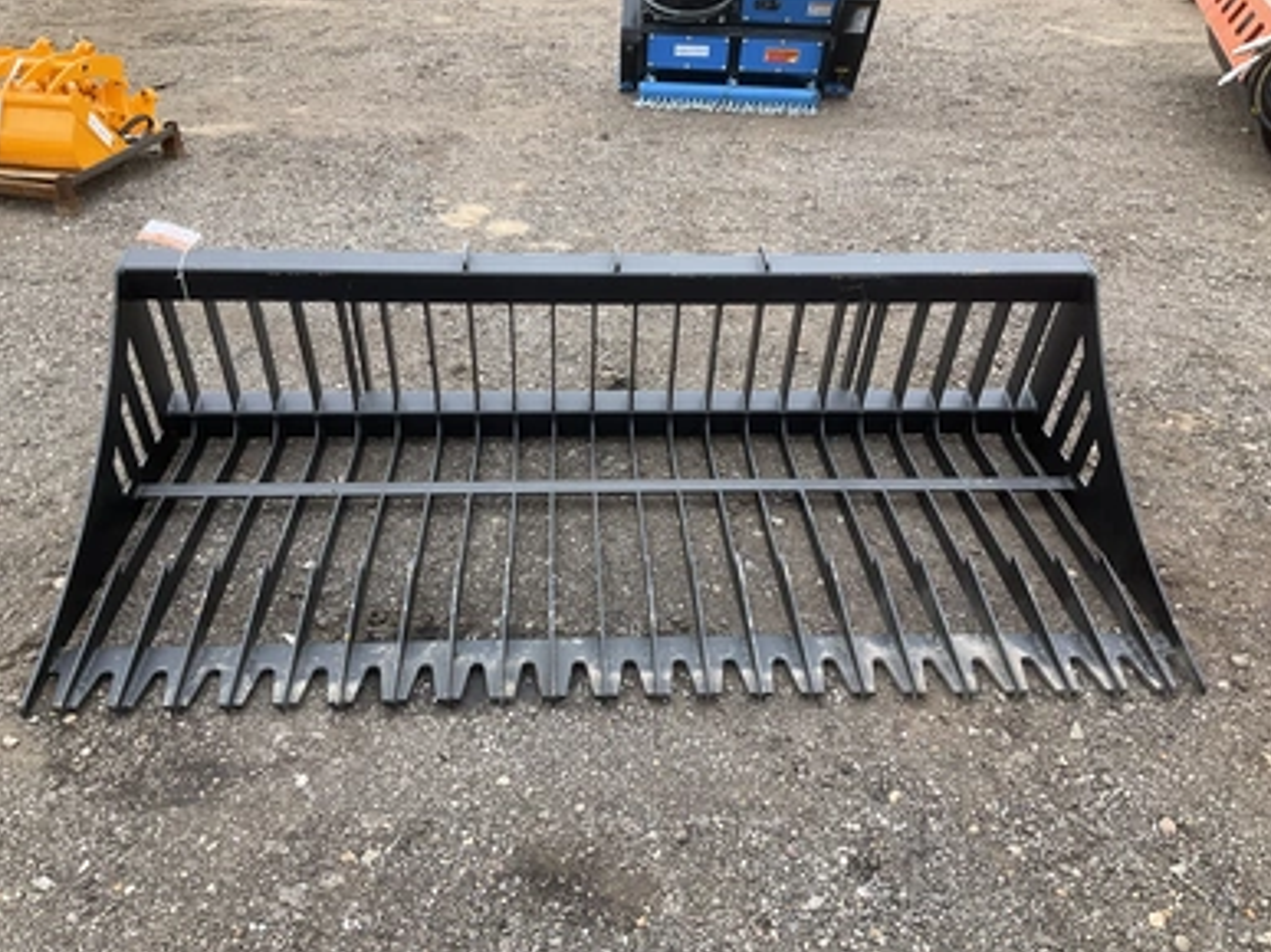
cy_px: 463
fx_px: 1101
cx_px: 627
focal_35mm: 30
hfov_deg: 60.0
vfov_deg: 46.8
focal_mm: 3
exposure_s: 1/353
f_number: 1.8
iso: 25
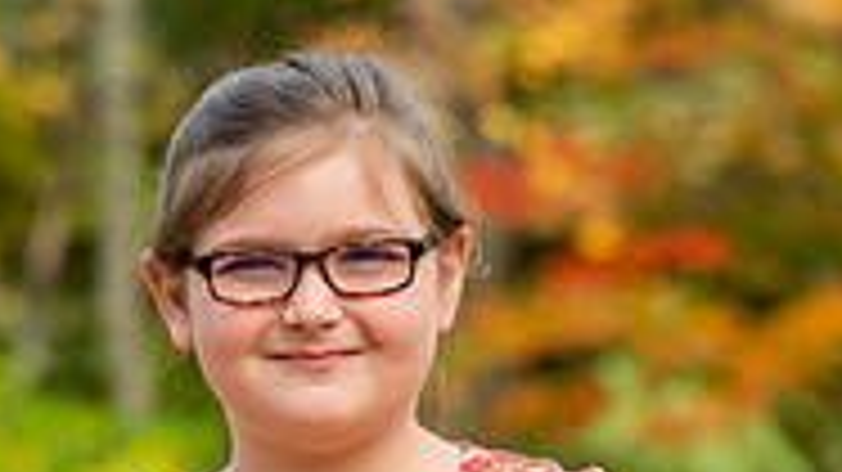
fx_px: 11225
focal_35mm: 503
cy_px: 791
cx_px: 299
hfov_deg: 4.3
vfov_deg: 2.4
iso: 100
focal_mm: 200
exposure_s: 1/80
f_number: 6.3
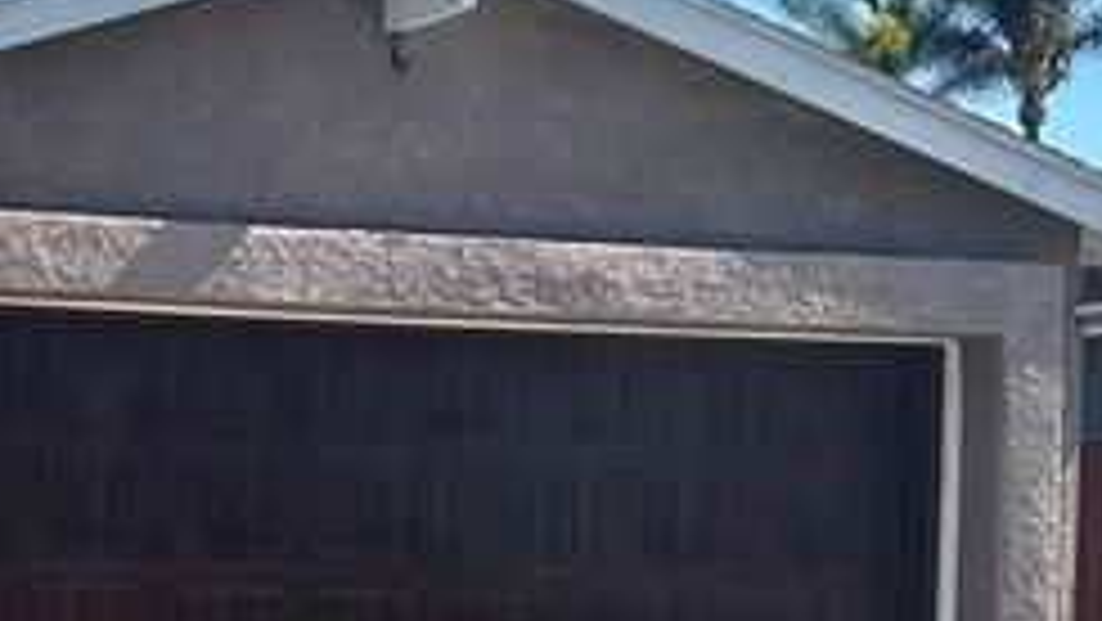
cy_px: 529
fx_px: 2660
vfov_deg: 13.2
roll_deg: -2.1
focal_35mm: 91
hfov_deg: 21.7
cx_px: -220
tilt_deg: +0.0
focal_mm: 6.86
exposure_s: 1/3717
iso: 80
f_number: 1.78
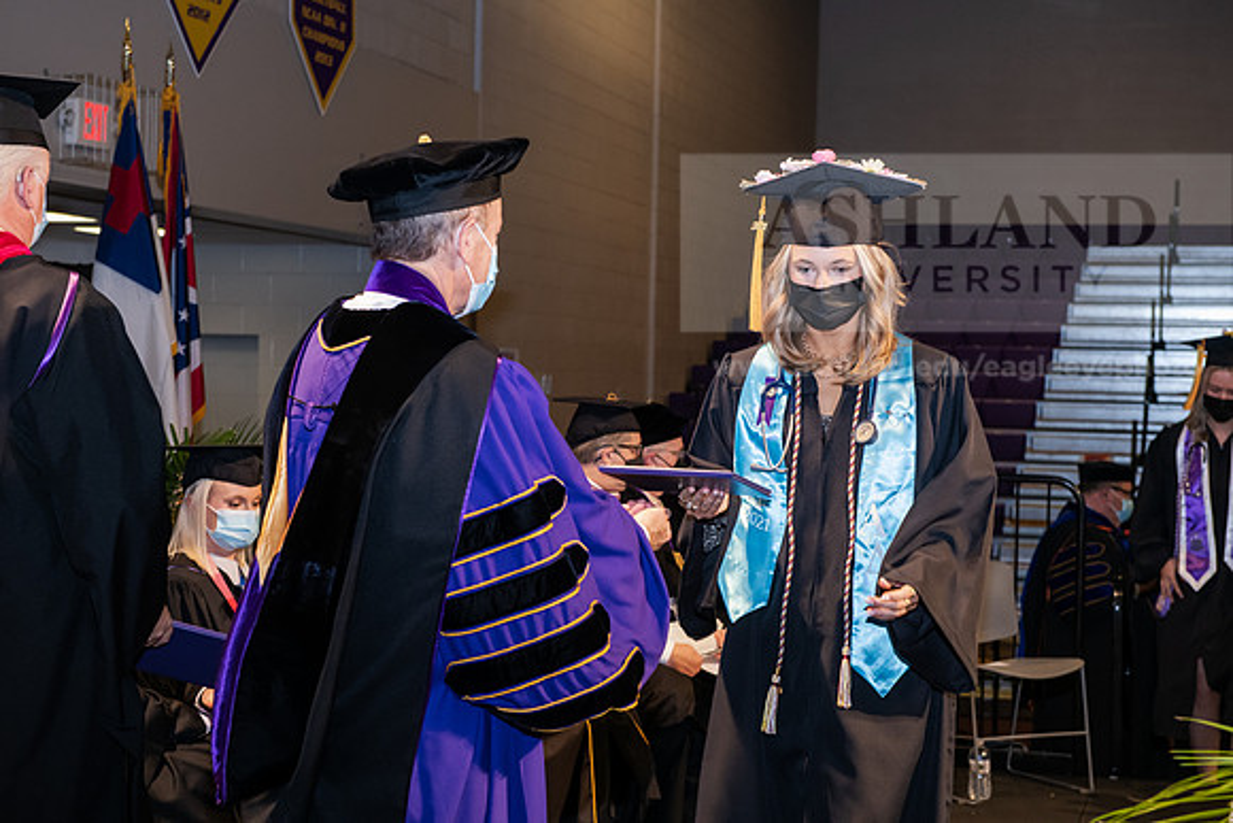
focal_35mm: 66
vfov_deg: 20.6
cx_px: 616
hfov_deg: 30.5
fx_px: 2261
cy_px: 412
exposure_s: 1/200
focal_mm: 66
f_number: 6.3
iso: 1600
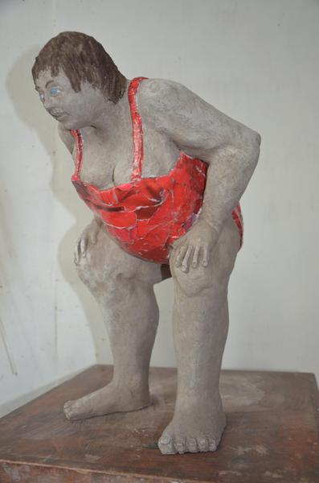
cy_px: 242
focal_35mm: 33
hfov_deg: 39.8
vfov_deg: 57.3
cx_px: 160
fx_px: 441
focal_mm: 22
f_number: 3.8
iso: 320
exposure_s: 1/30
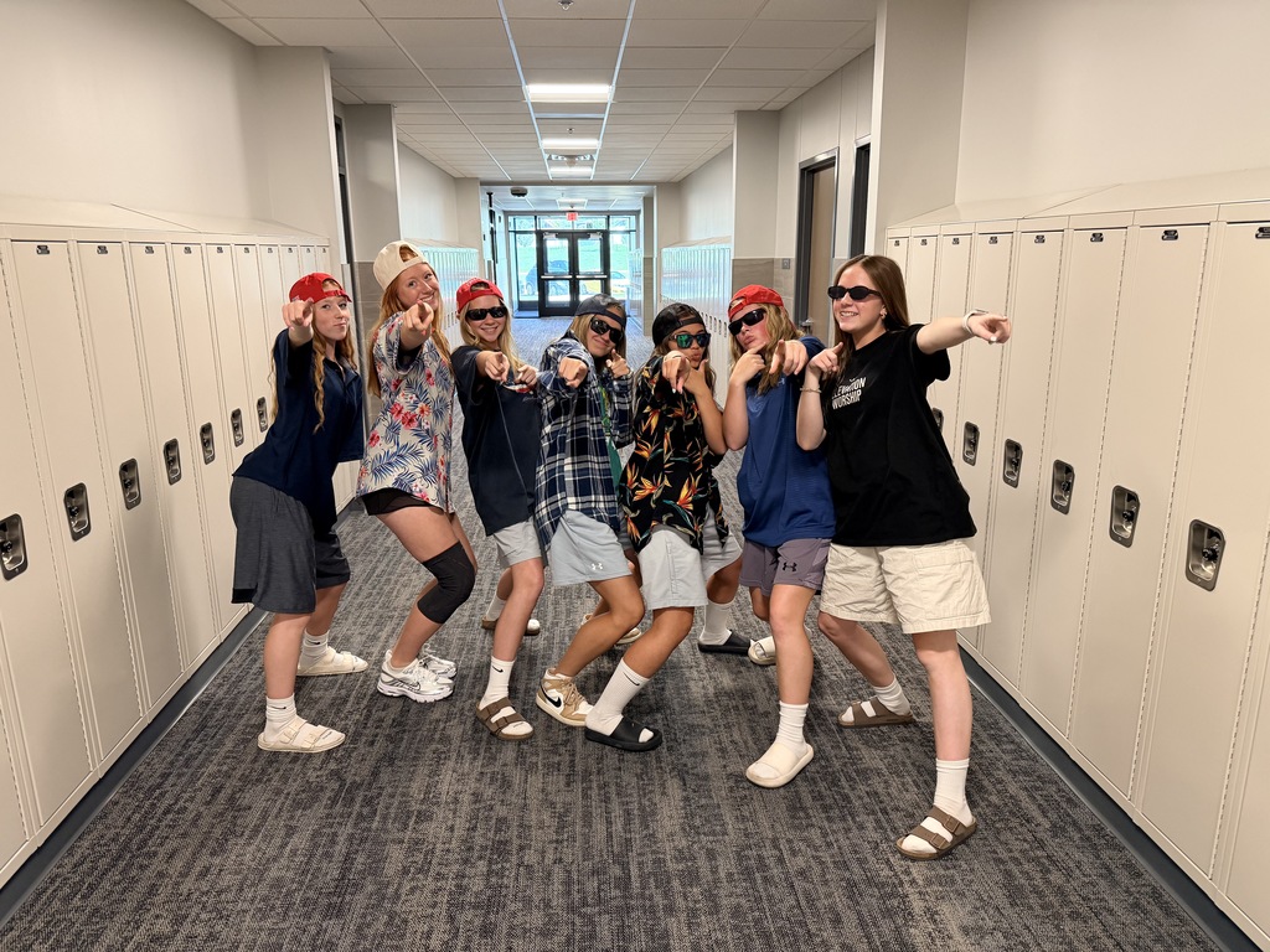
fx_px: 881
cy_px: 476
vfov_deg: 56.8
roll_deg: +1.2
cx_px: 635
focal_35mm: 24
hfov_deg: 71.6
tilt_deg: -14.1
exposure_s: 1/75
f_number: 1.78
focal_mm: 6.76
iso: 250
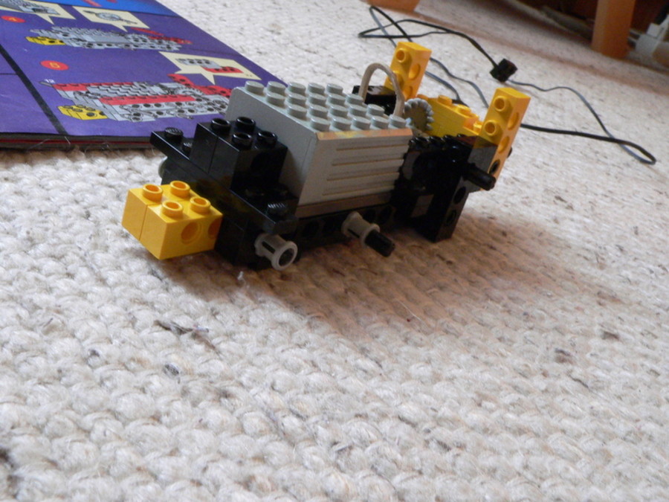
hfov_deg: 51.4
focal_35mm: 36
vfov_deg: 39.7
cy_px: 251
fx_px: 696
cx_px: 334
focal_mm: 6
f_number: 8
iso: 400
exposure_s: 1/30
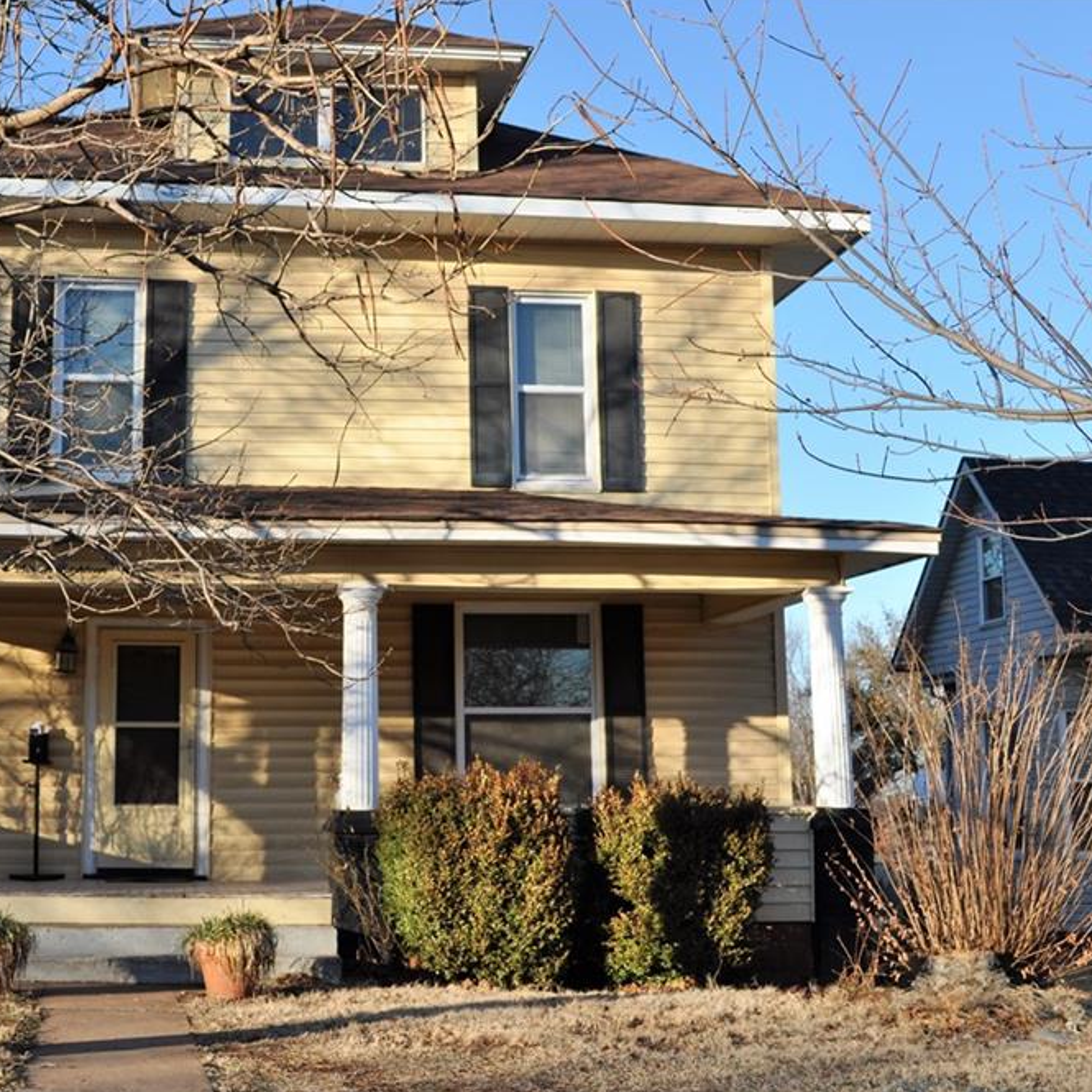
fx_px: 1677
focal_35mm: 47
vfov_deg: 36.1
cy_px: 551
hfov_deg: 35.6
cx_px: 330
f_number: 8
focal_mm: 24
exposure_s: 1/250
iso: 200
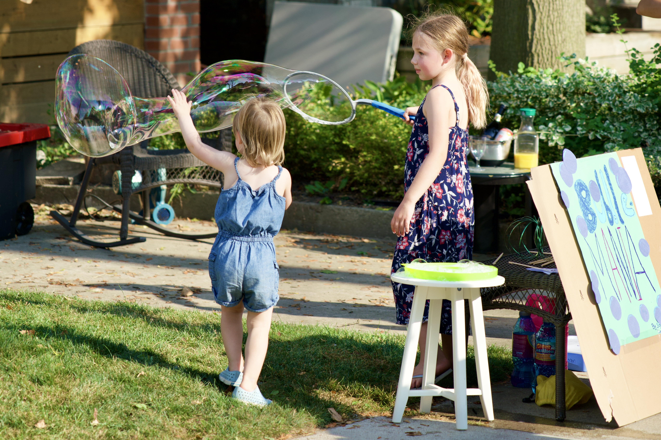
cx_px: 330
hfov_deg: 19.5
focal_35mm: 105
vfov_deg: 13.0
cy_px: 220
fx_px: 1928
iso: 125
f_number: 4
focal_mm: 105
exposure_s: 1/250
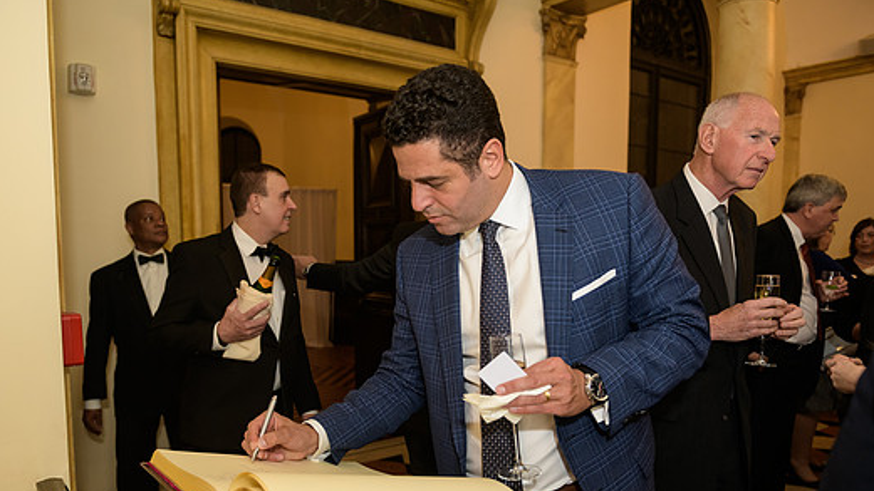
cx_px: 416
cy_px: 316
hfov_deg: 67.9
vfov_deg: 41.1
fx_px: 649
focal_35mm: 28
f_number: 3.2
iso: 1000
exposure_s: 1/125
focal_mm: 24
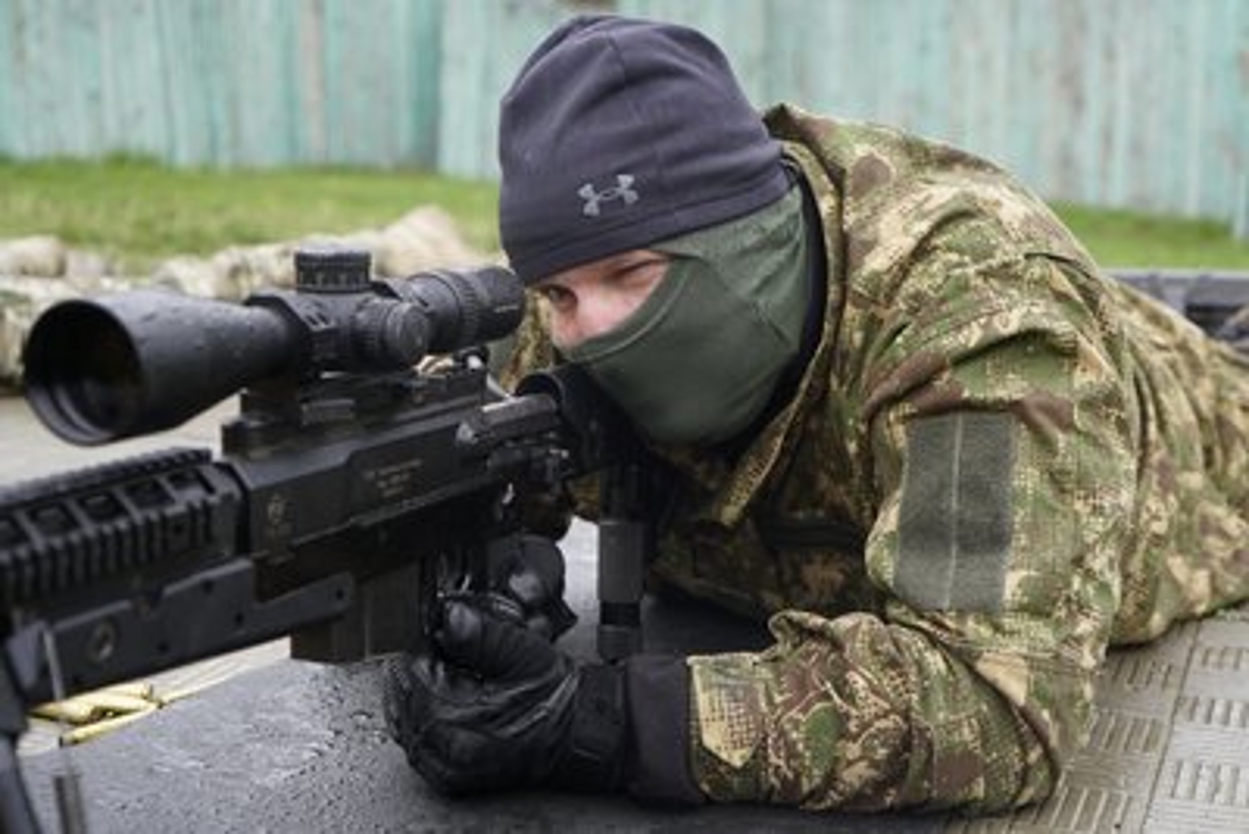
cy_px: 417
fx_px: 1492
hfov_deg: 45.4
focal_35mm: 43
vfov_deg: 31.2
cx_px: 624
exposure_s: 1/160
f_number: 4
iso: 500
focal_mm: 43
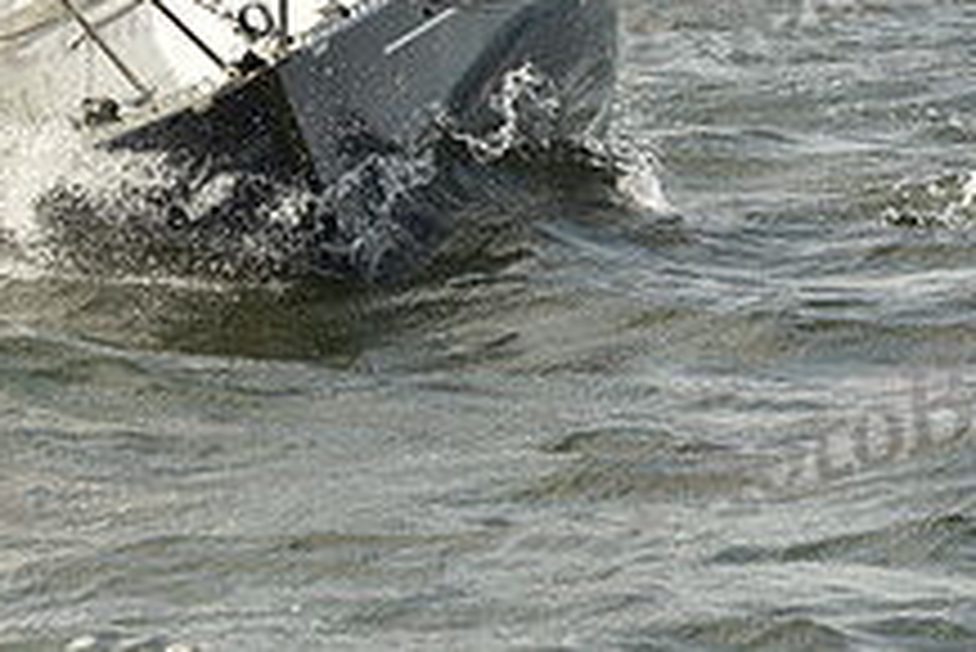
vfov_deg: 4.7
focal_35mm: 294
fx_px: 7976
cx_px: 391
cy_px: -214
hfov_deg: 7.0
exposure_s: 1/800
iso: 250
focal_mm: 110
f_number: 9
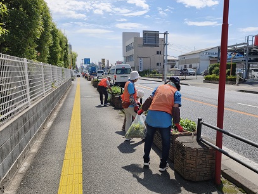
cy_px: 106
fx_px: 209
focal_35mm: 28
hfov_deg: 63.3
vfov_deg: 49.7
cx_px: 141
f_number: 1.62
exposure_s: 1/6538
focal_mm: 6.45
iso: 64
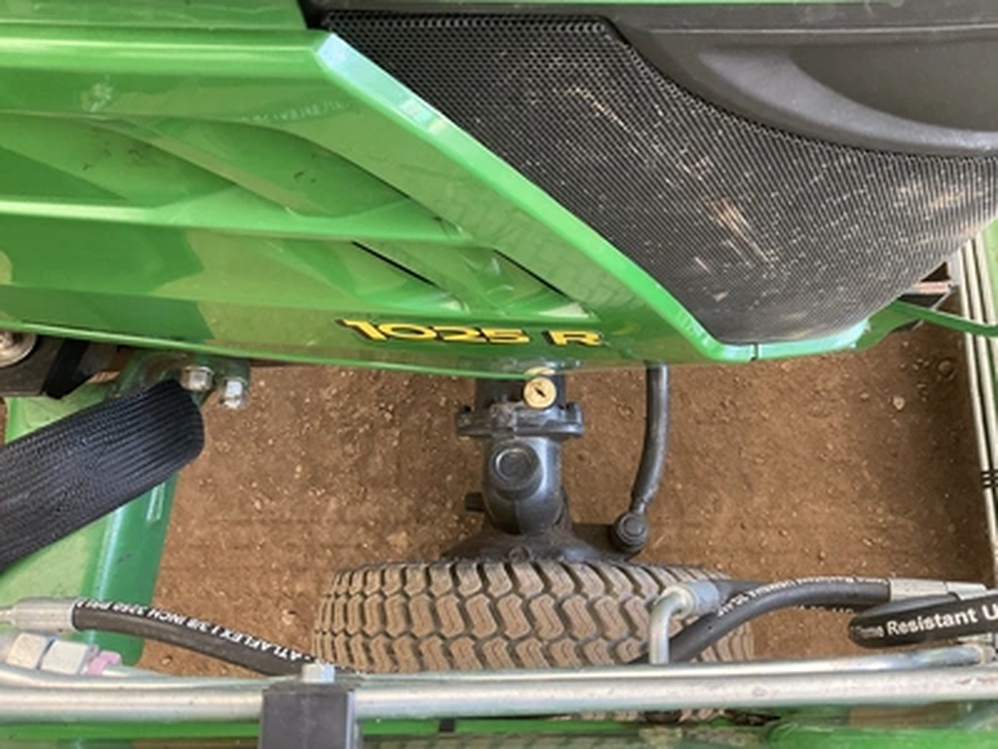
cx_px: 499
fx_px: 836
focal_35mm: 29
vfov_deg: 48.2
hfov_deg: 61.7
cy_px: 374
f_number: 1.8
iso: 64
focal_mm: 3
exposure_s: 1/66
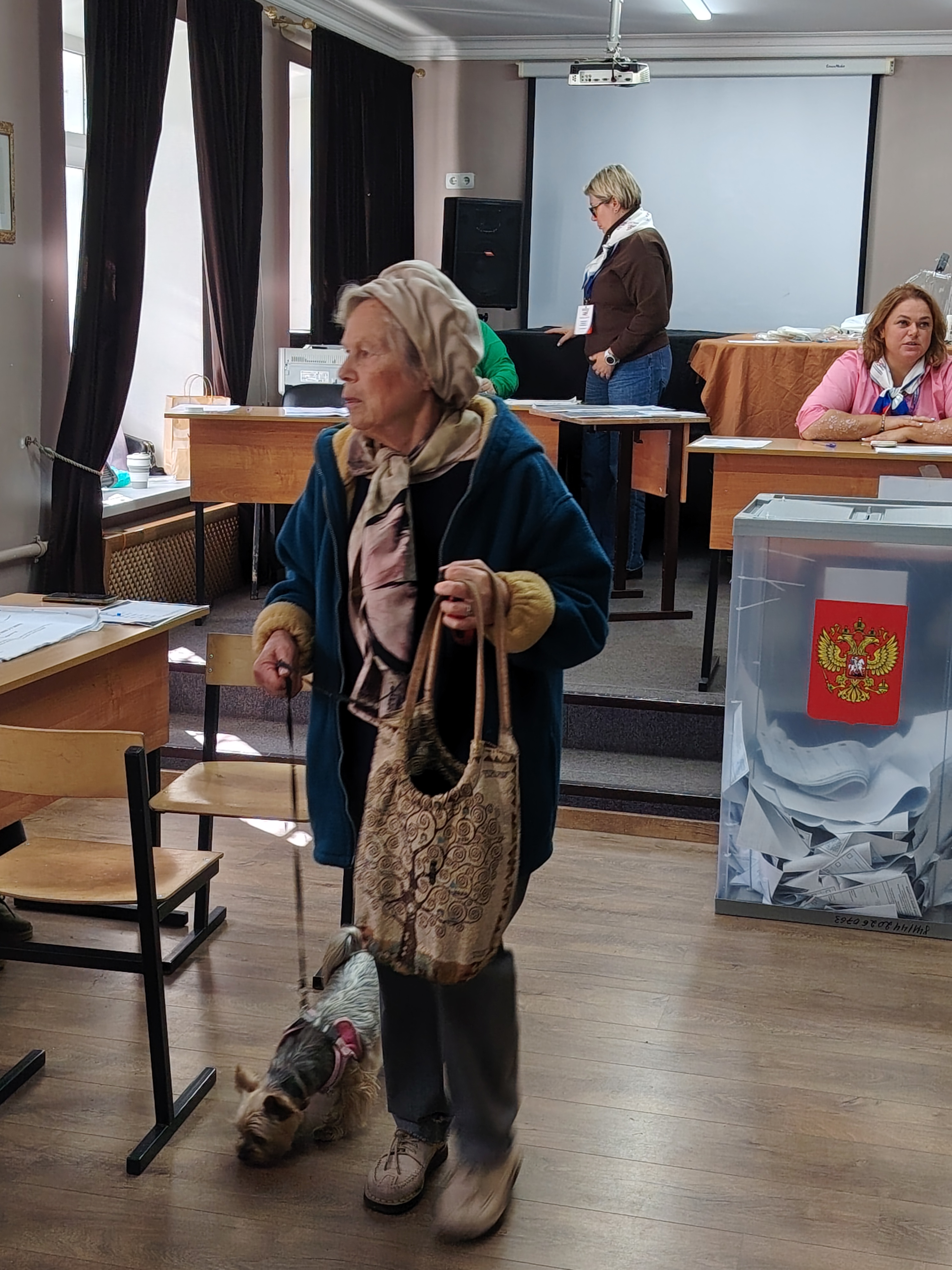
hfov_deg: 30.3
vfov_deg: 39.7
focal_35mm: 48
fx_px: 1760
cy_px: 635
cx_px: 476
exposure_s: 1/50
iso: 127
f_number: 1.75
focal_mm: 5.25
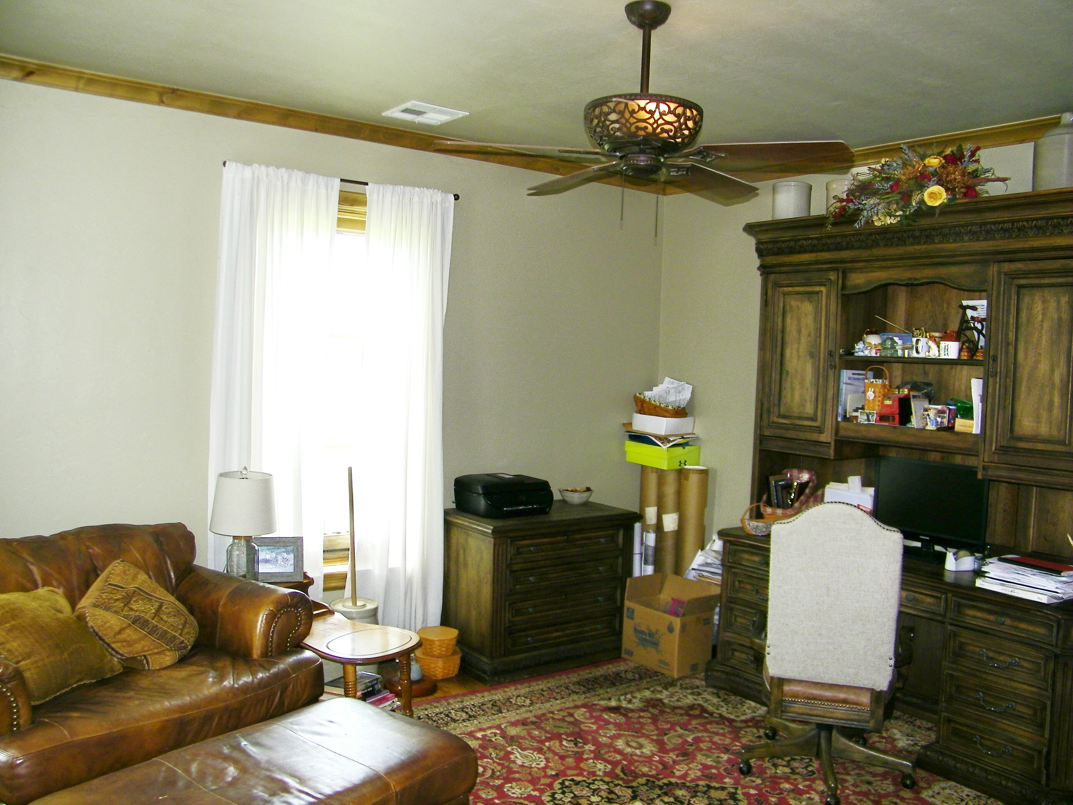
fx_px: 868
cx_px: 536
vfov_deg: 49.7
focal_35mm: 28
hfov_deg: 63.4
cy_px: 402
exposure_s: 1/30
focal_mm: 5
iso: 80
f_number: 3.5
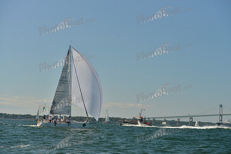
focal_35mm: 70
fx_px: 449
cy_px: 77
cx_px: 116
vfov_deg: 19.5
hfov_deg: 28.8
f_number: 6.3
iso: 400
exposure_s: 1/1600
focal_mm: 70
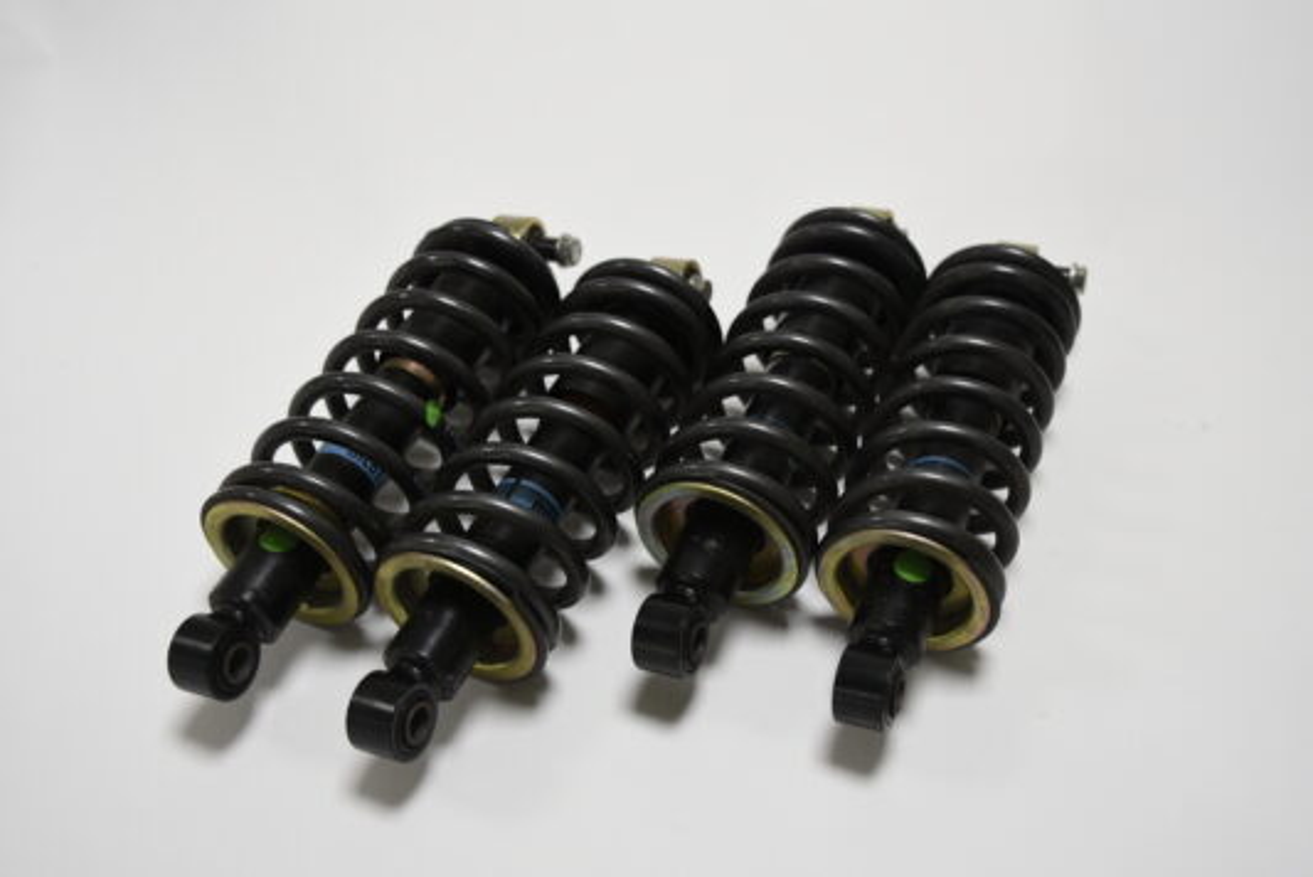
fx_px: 1314
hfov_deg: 53.1
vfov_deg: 36.9
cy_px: 438
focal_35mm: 36
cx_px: 656
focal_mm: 24
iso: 320
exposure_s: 1/100
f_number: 2.8
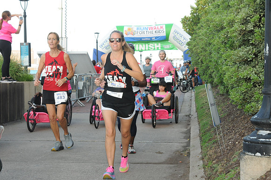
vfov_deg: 18.9
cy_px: 90
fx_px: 541
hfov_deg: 28.1
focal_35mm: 72
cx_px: 136
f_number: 9
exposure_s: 1/250
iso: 800
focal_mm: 48
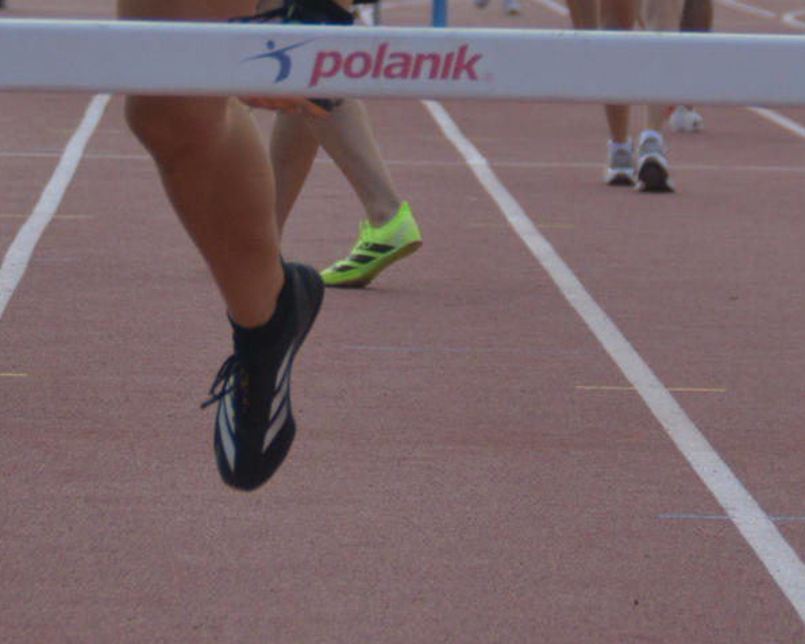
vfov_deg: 3.3
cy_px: -186
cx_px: 340
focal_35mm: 474
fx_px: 11295
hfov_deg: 4.1
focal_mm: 98
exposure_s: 1/1600
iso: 400
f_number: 6.3
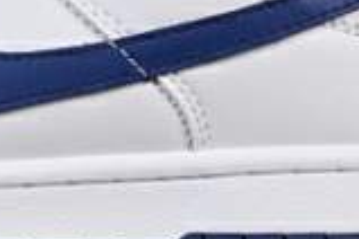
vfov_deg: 4.0
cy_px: -70
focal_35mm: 345
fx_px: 3440
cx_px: -43
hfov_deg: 5.9
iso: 160
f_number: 8
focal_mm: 50
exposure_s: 1/80
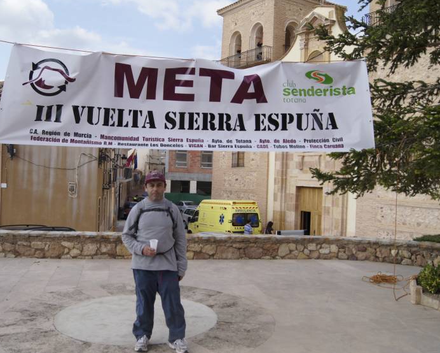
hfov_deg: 47.9
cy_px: 176
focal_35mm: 38
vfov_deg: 39.2
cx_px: 199
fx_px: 495
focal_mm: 22
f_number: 5
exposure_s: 1/800
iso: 200
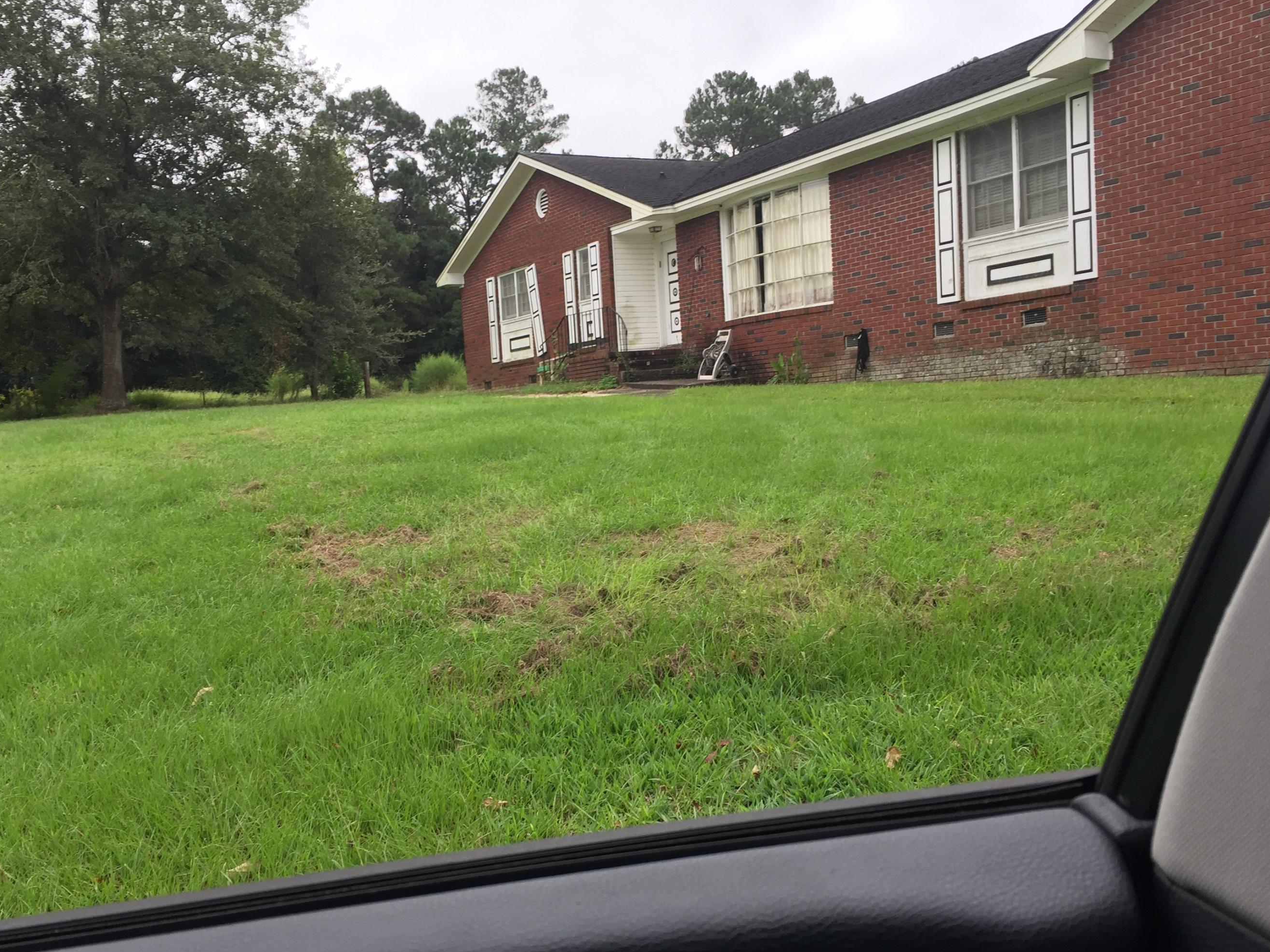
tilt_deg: -6.5
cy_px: 492
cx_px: 581
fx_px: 1211
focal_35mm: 33
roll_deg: +3.3
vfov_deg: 42.9
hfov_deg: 55.3
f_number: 2.2
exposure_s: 1/243
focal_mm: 4.15
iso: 32
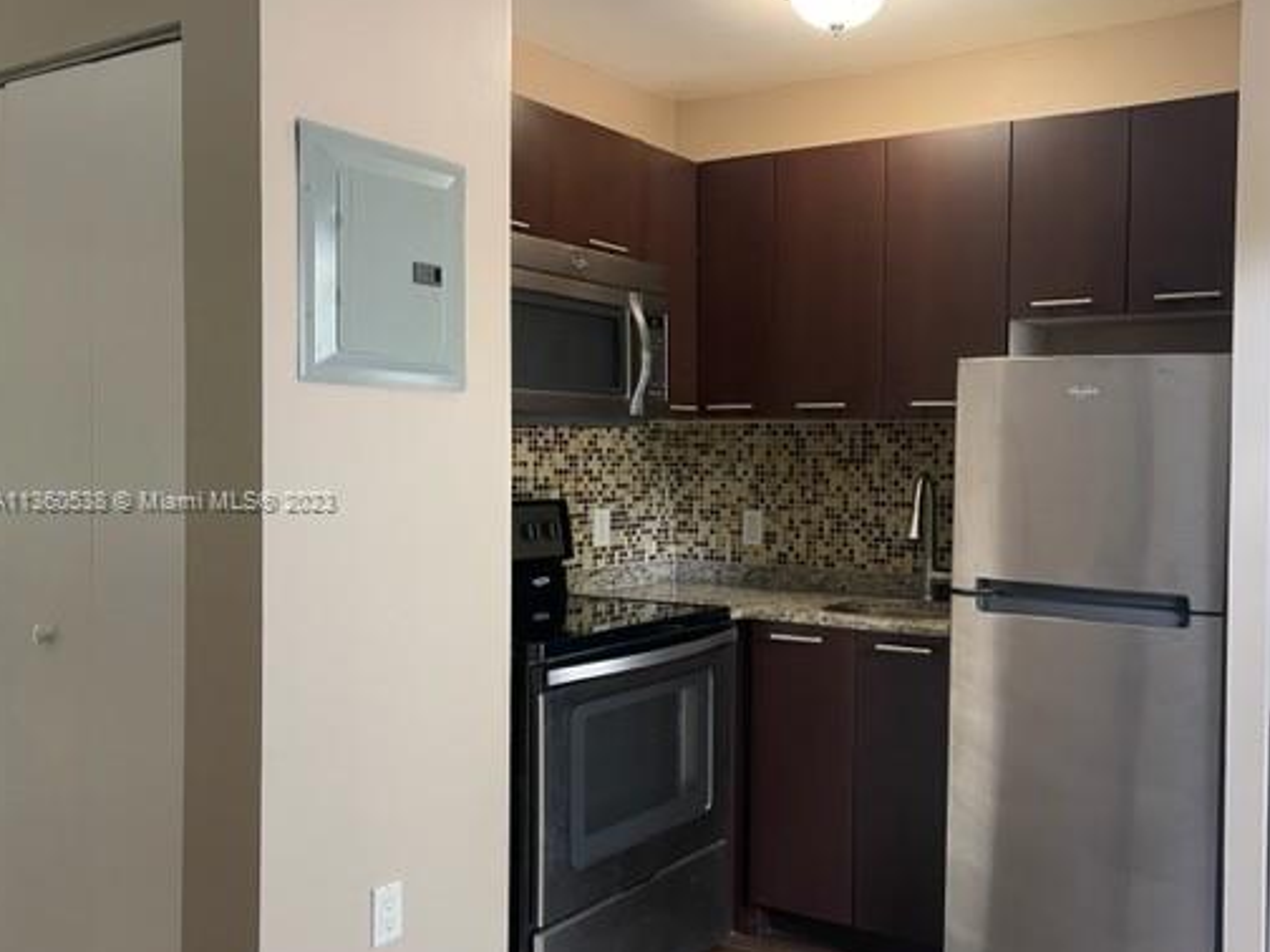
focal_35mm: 33
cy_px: 504
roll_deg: -1.2
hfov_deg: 54.7
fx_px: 1211
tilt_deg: -2.5
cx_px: 791
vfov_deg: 42.9
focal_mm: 5.1
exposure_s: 1/60
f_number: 1.6
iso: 125
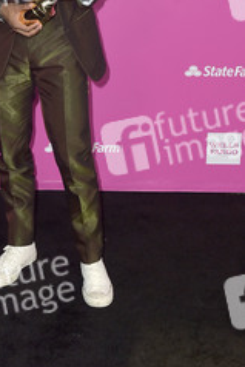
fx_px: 652
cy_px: 62
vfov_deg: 30.5
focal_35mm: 64
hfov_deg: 21.0
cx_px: 41
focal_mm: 38
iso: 320
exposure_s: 1/250
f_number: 6.3
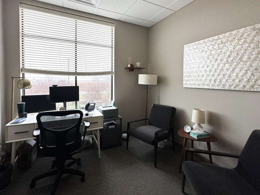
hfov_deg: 90.9
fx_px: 128
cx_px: 124
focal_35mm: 17
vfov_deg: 74.4
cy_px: 84
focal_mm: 2.22
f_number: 2.2
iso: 200
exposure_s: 1/120
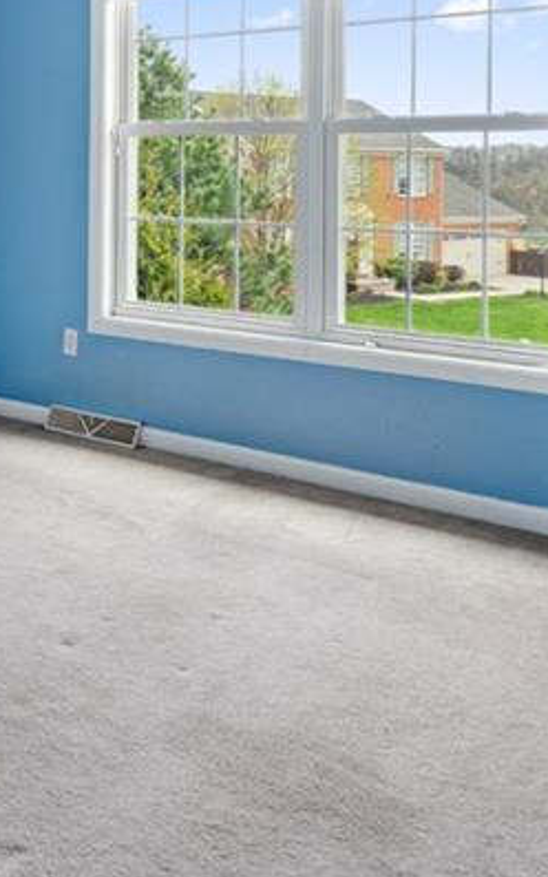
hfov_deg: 28.7
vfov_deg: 44.7
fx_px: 1004
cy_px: 163
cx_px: 7
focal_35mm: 42
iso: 125
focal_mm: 16
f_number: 4
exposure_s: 1/60
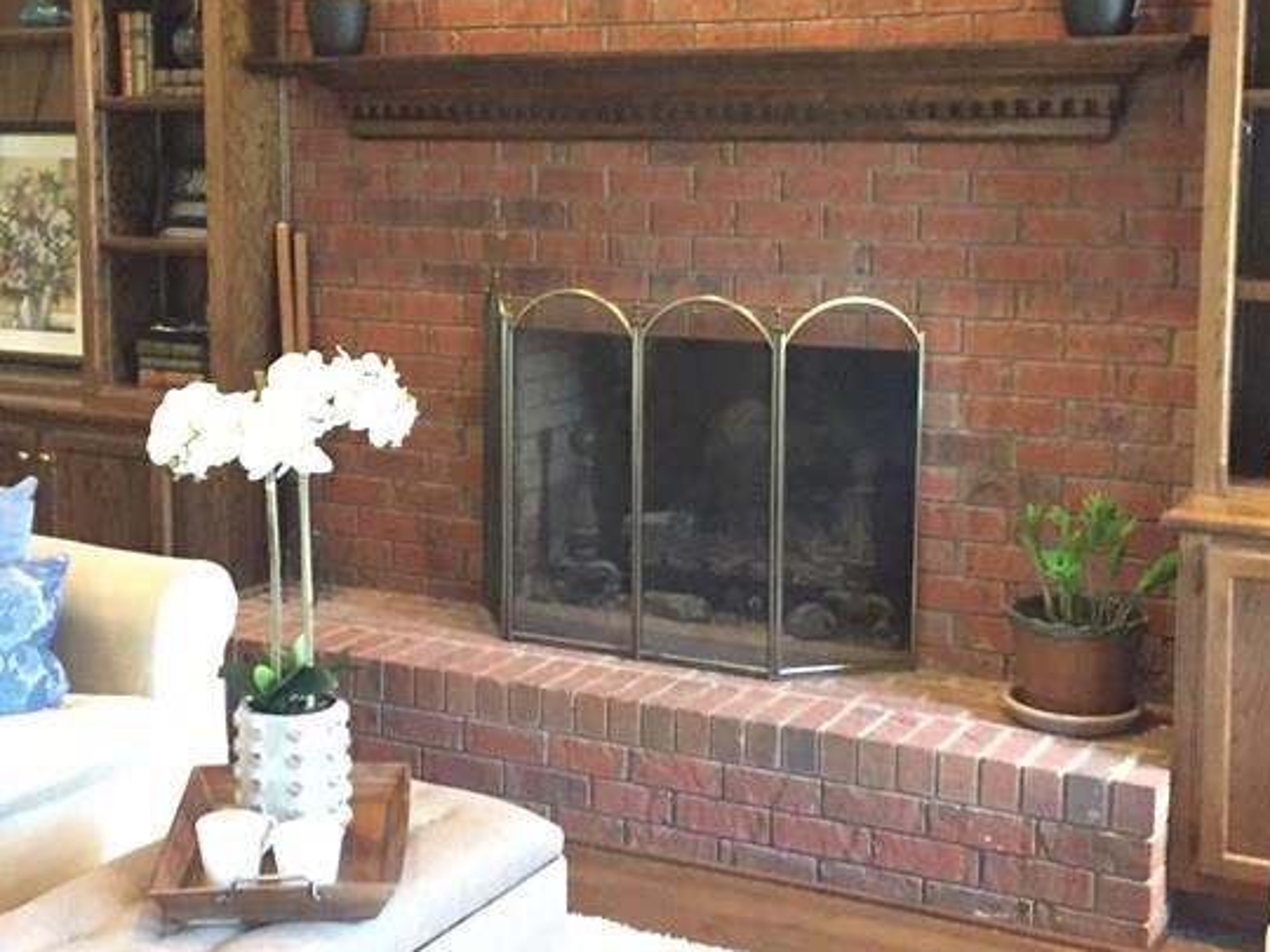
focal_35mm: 55
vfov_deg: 26.5
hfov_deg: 34.8
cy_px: 353
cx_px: 489
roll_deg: +0.2
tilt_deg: -7.5
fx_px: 2018
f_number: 2.2
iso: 800
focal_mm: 4.15
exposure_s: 1/15
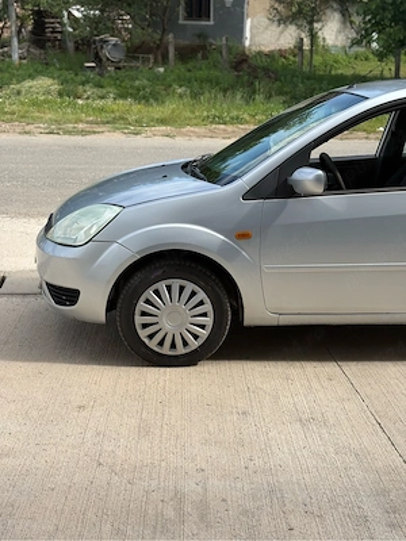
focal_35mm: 52
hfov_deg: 28.0
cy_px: 270
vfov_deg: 36.8
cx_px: 203
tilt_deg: -16.3
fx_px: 813
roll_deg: -0.6
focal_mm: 5.96
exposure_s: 1/2141
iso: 50
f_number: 1.6
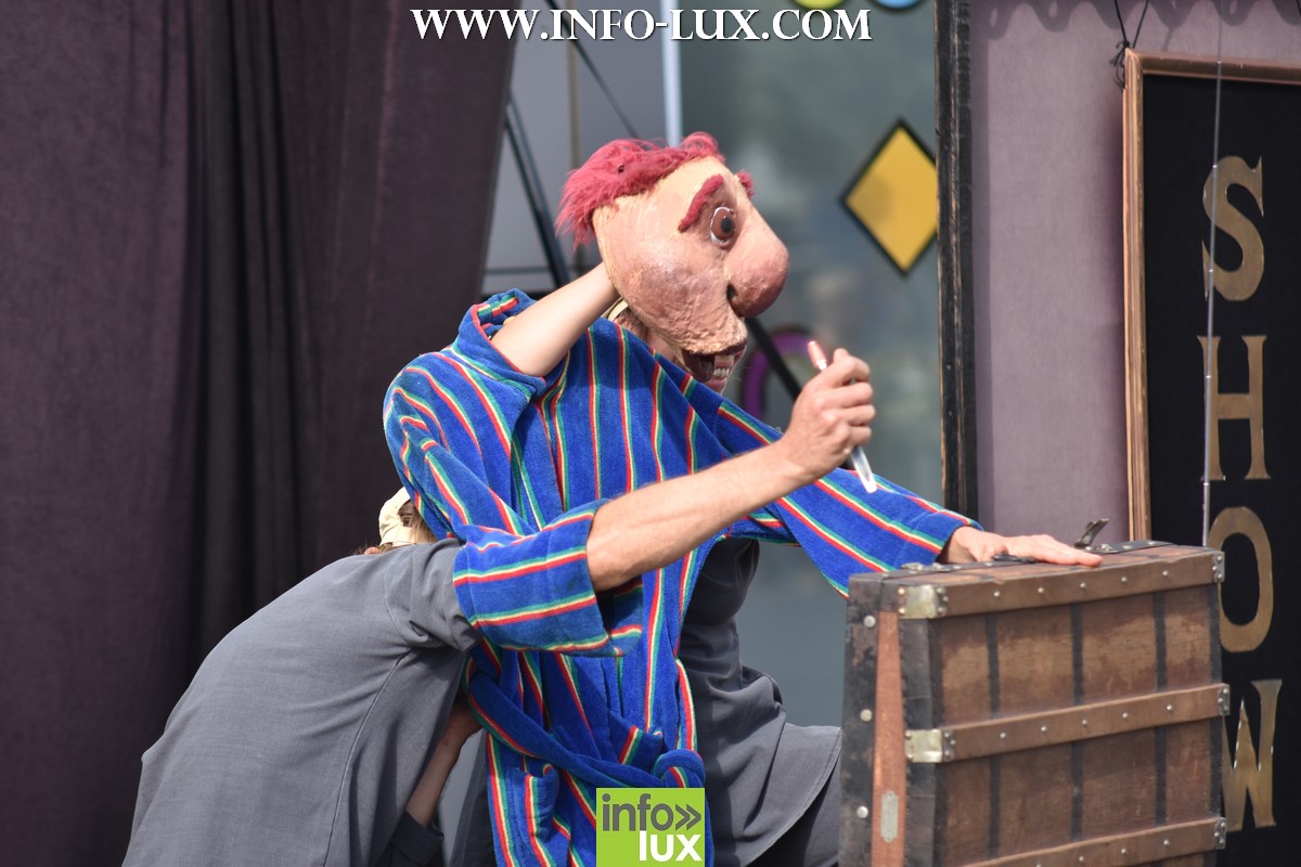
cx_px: 650
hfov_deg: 9.1
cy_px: 434
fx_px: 8131
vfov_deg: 6.1
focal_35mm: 225
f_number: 3.2
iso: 250
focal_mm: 150
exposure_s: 1/1600
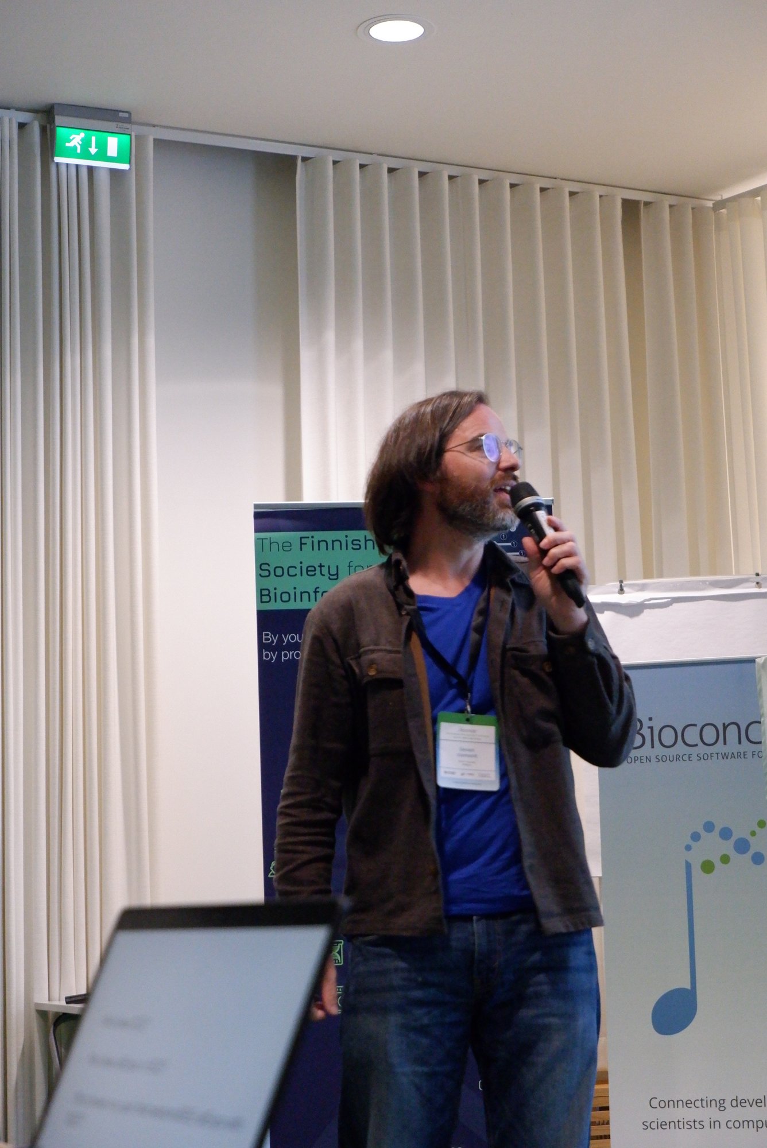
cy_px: 574
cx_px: 384
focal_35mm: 68
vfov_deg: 29.6
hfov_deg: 20.0
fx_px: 2170
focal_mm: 45
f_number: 5.6
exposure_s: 1/125
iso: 6400
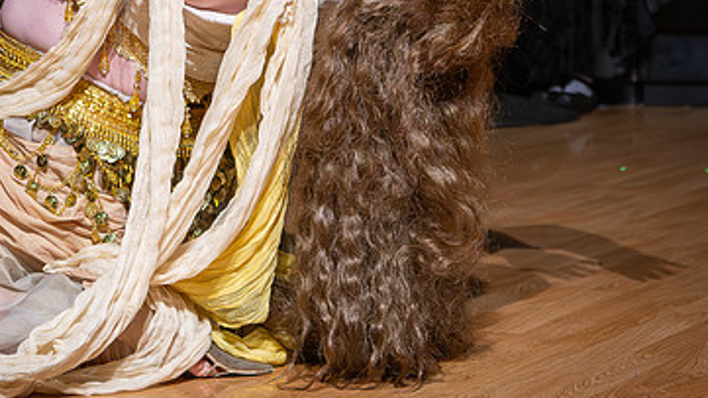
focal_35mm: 151
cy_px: -72
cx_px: 357
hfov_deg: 14.2
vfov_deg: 8.0
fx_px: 2835
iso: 12800
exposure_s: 1/320
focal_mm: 55
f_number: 4
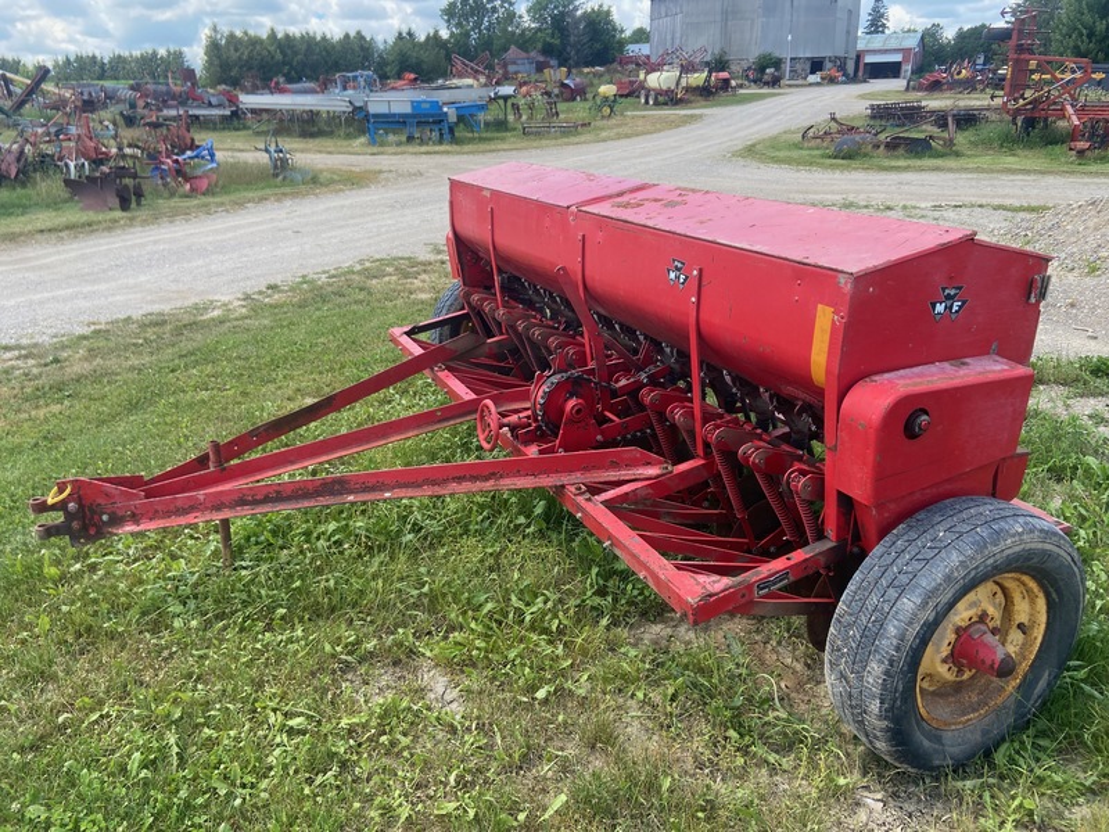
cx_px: 554
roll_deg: +0.8
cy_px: 416
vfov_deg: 53.1
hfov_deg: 67.3
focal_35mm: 26
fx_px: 833
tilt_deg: -20.9
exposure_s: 1/681
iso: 32
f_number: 1.8
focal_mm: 4.25
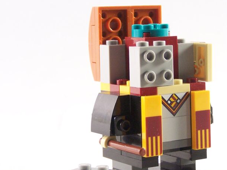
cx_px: 152
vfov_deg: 12.8
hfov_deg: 16.9
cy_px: 92
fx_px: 761
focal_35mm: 116
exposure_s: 1/30
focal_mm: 11.5
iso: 200
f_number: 3.2
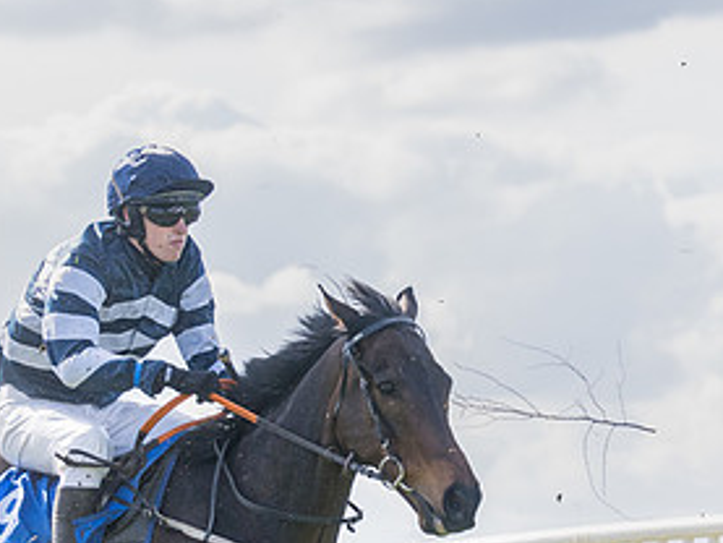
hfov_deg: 6.2
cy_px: 496
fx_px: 6624
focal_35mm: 317
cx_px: 251
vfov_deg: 4.7
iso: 400
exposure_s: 1/2000
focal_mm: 84
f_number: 4
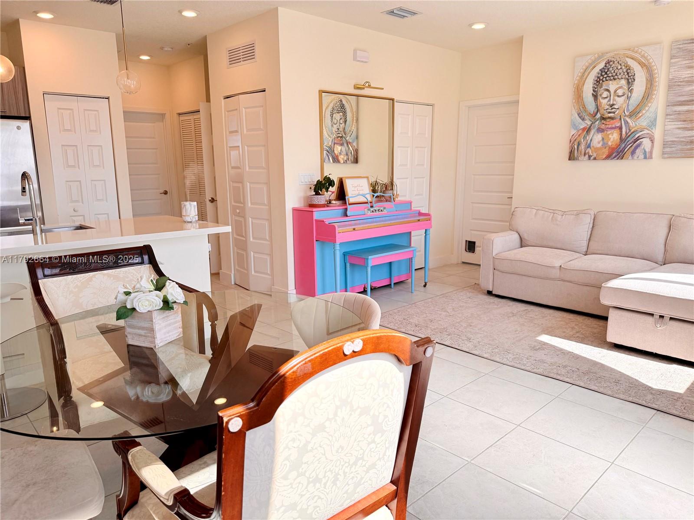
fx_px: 481
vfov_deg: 56.8
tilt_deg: -11.7
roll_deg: +0.4
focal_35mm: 24
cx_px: 347
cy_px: 260
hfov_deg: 71.6
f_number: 1.78
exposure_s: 1/878
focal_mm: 6.76
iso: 100
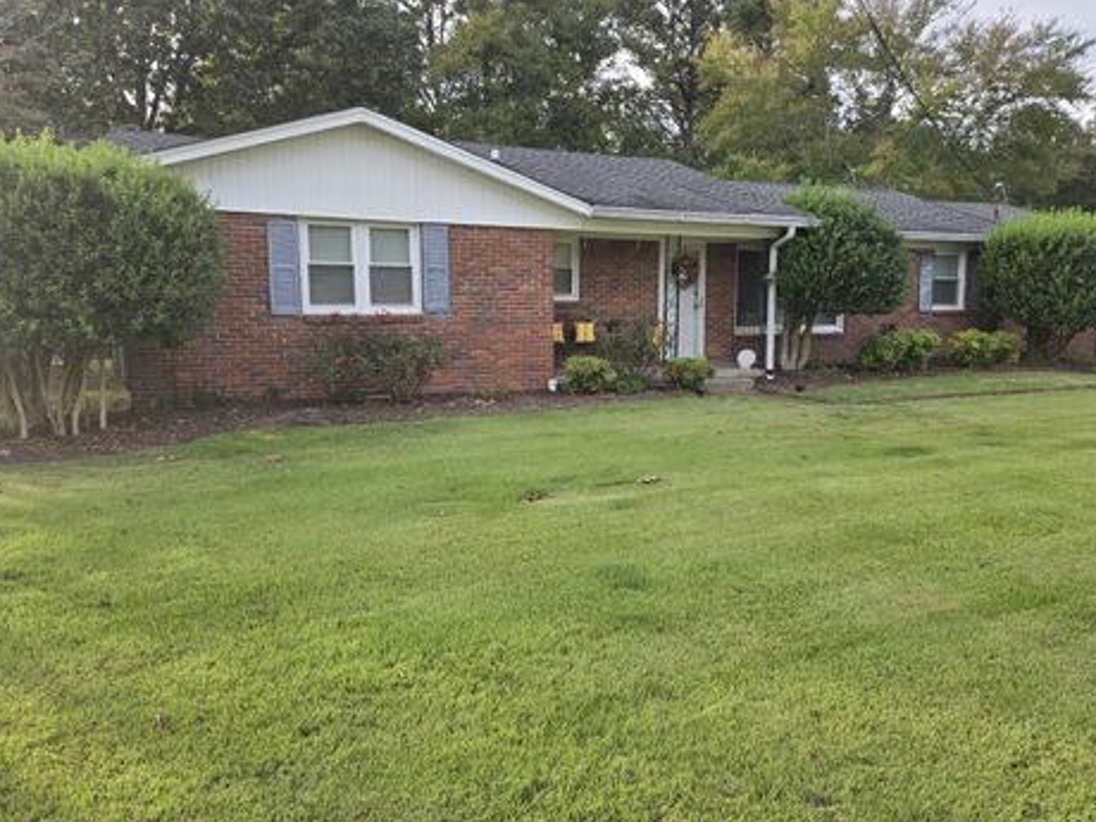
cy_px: 385
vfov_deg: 54.8
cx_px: 581
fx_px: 792
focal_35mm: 25
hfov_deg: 69.3
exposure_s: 1/453
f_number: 1.8
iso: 25
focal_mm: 5.4
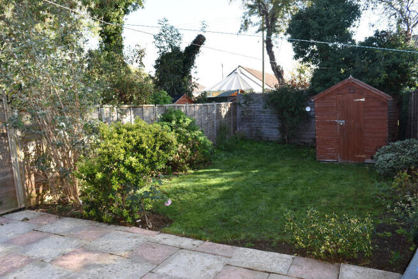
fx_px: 314
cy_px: 140
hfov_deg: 67.4
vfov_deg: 48.0
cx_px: 209
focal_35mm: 27
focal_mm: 18
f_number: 5.6
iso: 160
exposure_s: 1/125
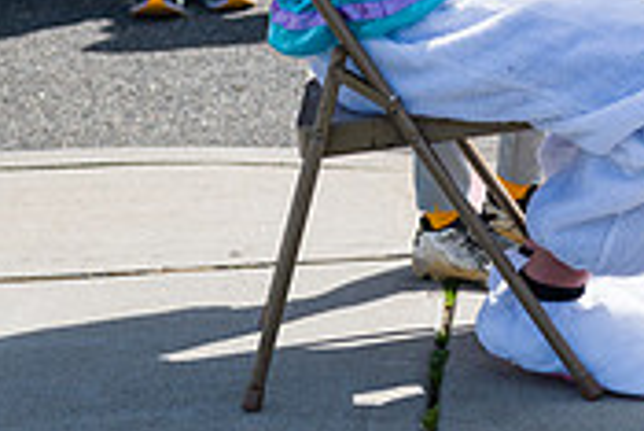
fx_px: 3079
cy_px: -265
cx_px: 442
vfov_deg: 7.8
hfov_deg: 11.9
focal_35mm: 172
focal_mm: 52
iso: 200
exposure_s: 1/3200
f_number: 4
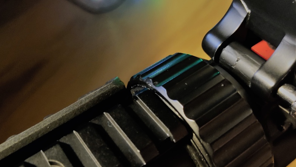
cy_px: 74
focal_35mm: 29
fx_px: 228
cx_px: 145
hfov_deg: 66.0
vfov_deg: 40.2
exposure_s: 1/17
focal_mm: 4.74
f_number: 1.79
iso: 4000
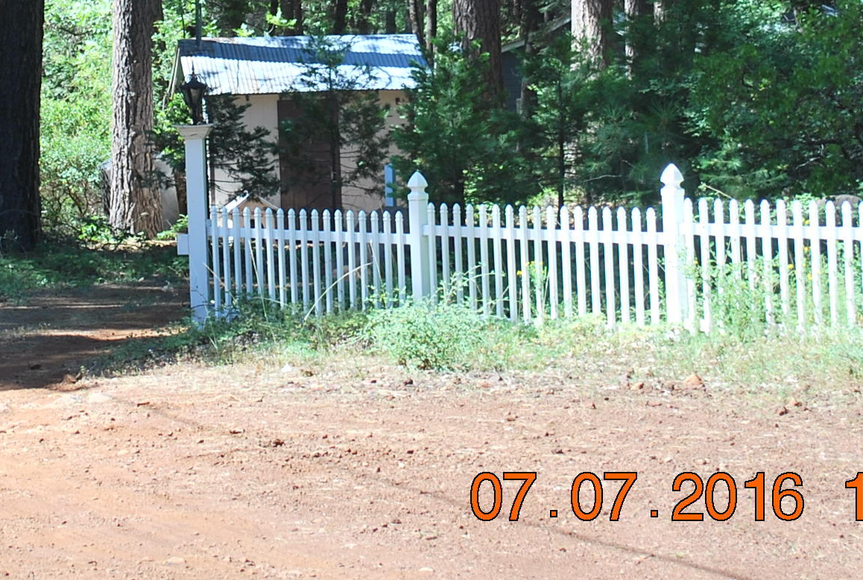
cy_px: -119
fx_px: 3154
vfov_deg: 10.3
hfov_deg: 15.4
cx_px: 133
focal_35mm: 131
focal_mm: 35
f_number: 5.6
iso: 110
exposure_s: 1/125
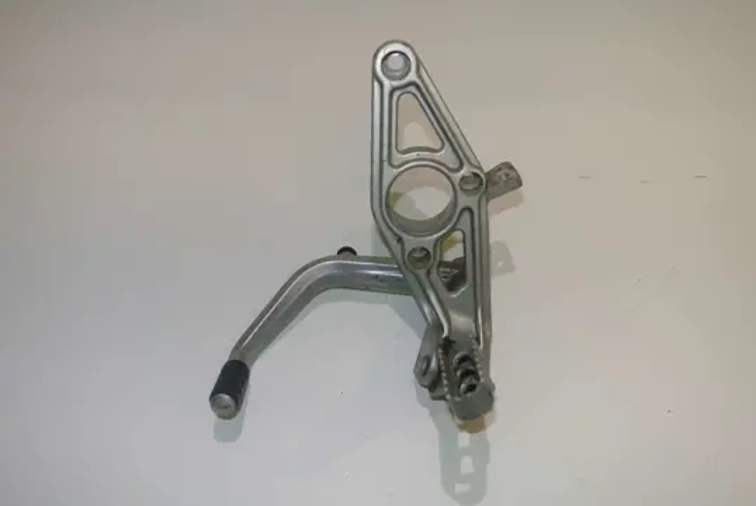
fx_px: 715
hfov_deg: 55.7
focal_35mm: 34
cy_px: 253
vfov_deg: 39.0
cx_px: 378
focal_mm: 12.7
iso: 200
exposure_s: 1/60
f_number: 4
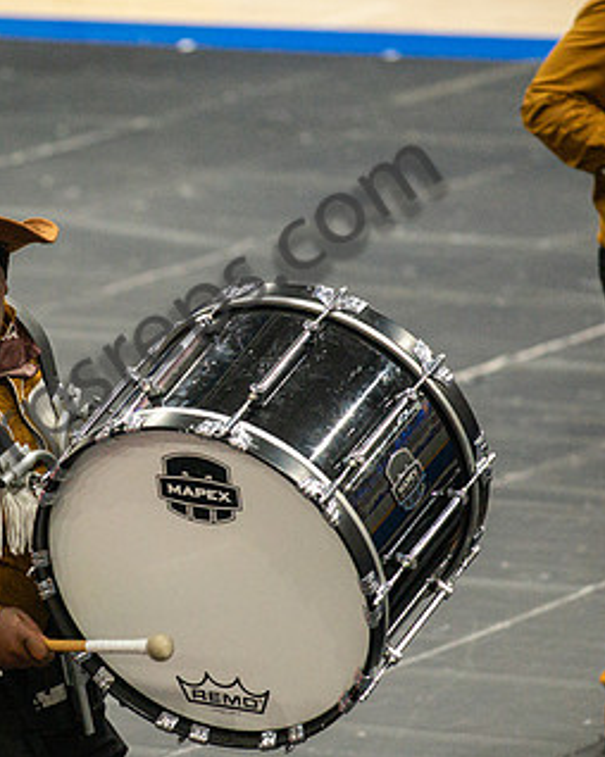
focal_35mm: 416
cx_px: 65
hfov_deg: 3.7
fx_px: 9320
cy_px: 407
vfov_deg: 4.7
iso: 5000
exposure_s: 1/500
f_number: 4
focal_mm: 200
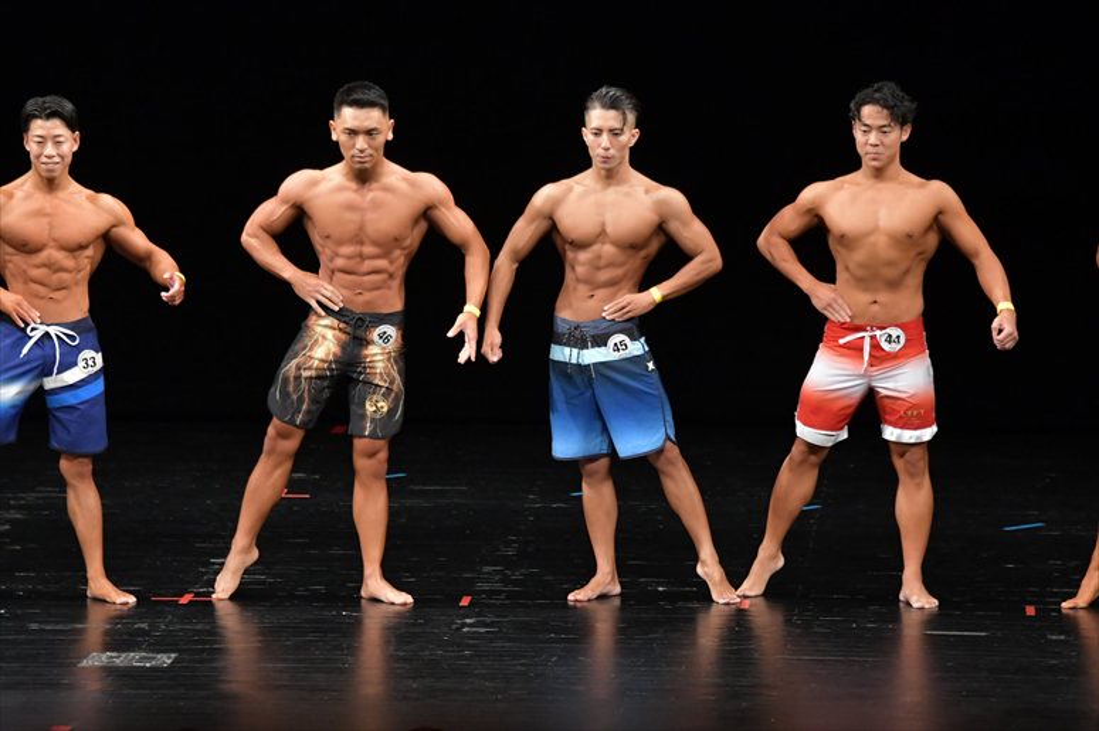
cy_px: 366
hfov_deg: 8.6
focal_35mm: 240
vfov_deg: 5.7
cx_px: 550
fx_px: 7323
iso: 3200
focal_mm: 160
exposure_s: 1/400
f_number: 5.6
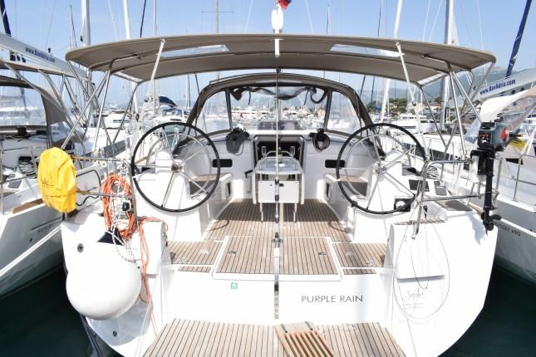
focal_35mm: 27
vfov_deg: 47.9
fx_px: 402
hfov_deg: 67.4
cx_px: 268
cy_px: 178
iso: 200
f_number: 22
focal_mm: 18
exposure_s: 1/80
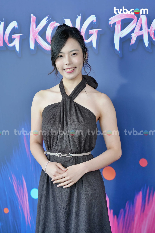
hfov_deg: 12.9
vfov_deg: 19.3
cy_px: 116
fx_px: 685
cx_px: 78
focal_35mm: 106
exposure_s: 1/125
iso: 800
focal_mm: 106
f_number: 4.5
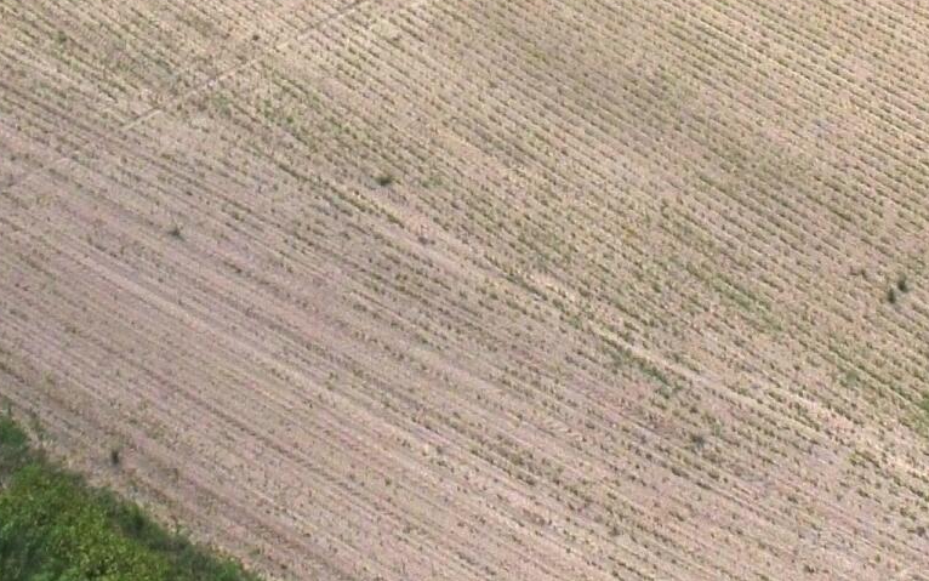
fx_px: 2102
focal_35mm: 83
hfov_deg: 24.9
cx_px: 366
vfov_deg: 15.0
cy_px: -187
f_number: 2.8
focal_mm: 3.61
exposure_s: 1/4098
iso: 100
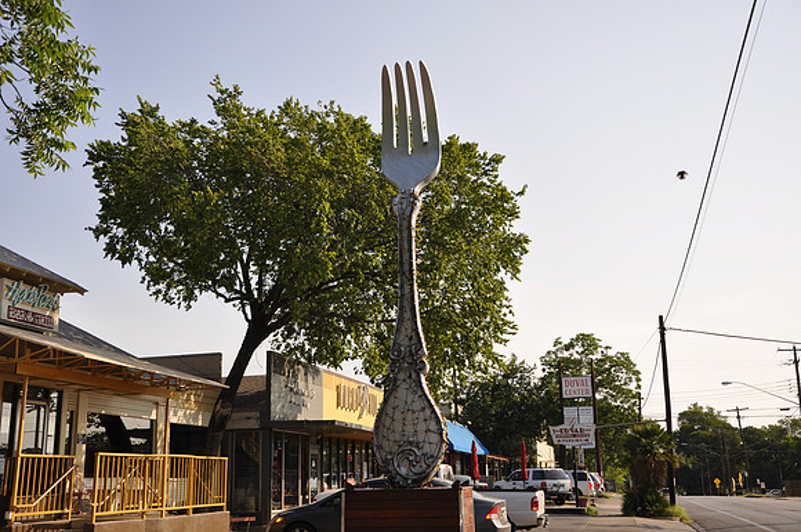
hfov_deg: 46.5
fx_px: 933
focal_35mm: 42
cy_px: 266
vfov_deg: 31.8
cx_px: 400
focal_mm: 28
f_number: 7.1
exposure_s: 1/200
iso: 200
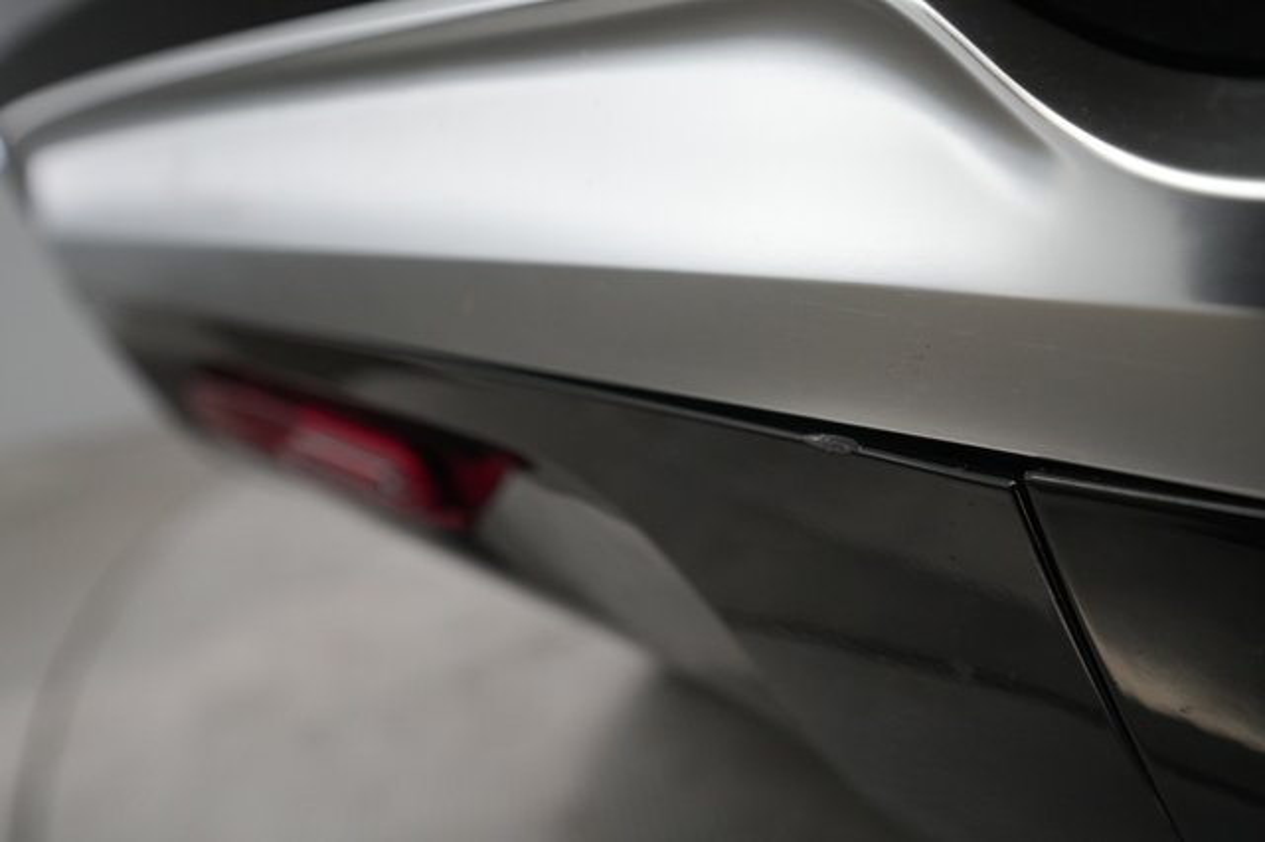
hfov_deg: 65.5
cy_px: 421
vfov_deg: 46.4
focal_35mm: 28
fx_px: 983
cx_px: 632
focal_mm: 28
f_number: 5
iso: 4000
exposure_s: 1/200
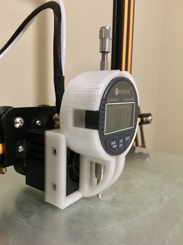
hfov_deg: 48.2
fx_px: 204
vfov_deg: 61.7
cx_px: 92
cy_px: 122
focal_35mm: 29
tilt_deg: -7.1
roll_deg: -3.8
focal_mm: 4.15
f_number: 2.2
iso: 500
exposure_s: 1/15
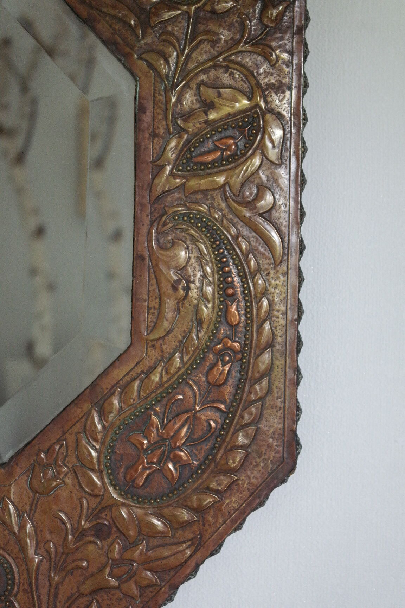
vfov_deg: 26.3
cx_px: 202
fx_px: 1299
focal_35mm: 77
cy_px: 304
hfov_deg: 17.7
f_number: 5.6
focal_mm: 50
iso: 3200
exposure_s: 1/50
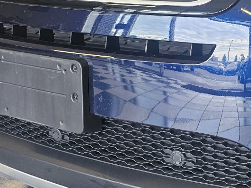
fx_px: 464
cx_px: 255
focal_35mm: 64
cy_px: 25
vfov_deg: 22.5
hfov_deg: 28.3
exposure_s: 1/120
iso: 125
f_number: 1.7
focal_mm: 6.3
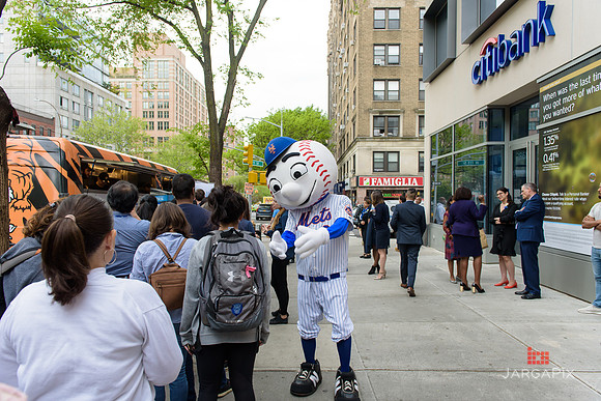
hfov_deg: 73.7
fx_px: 401
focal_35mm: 24
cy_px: 200
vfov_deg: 53.2
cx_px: 300
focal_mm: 24
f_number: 4
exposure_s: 1/250
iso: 200
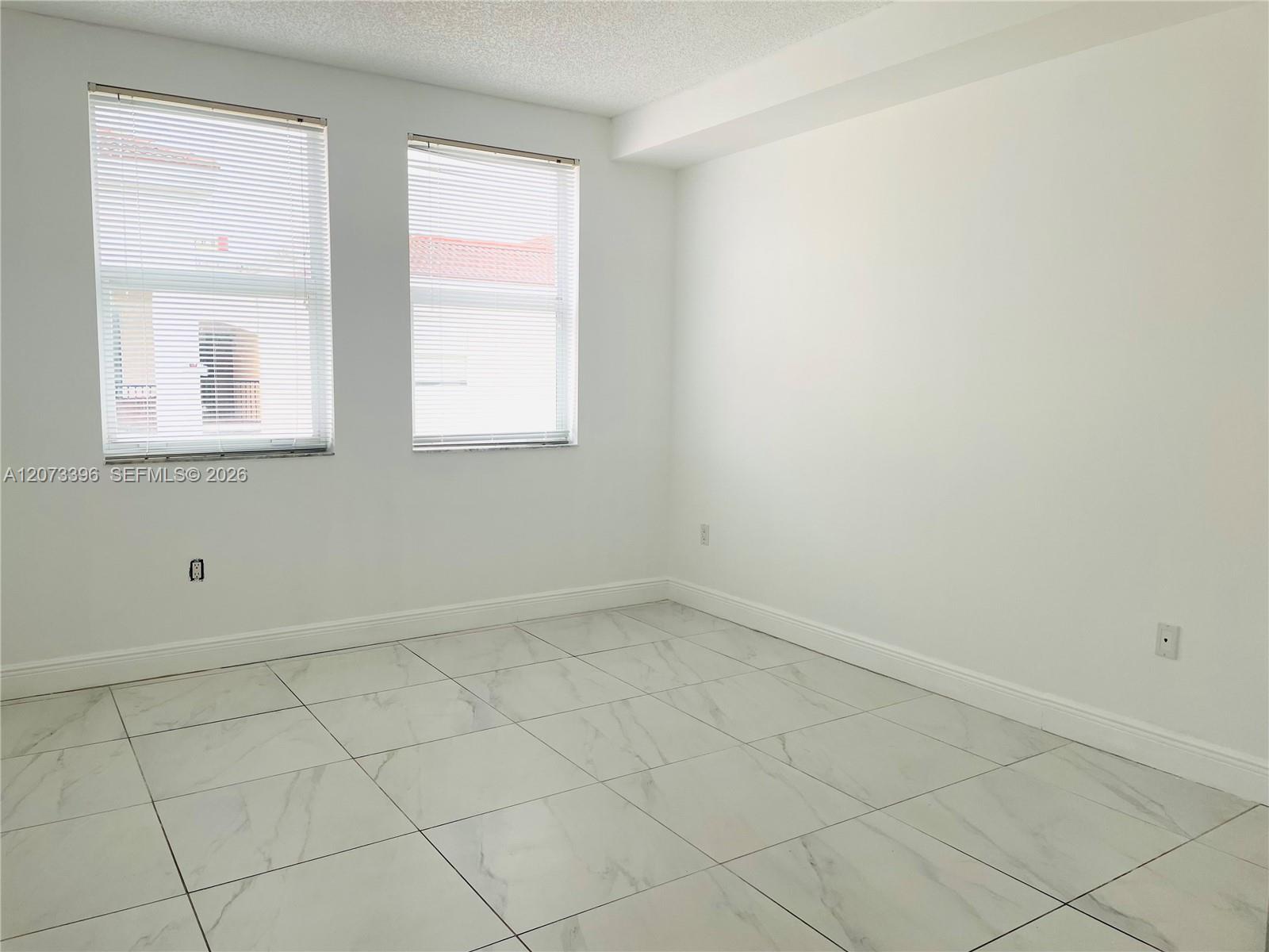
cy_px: 476
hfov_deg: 67.3
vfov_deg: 53.1
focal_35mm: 26
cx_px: 634
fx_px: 953
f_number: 1.6
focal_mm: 4.2
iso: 32
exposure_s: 1/380
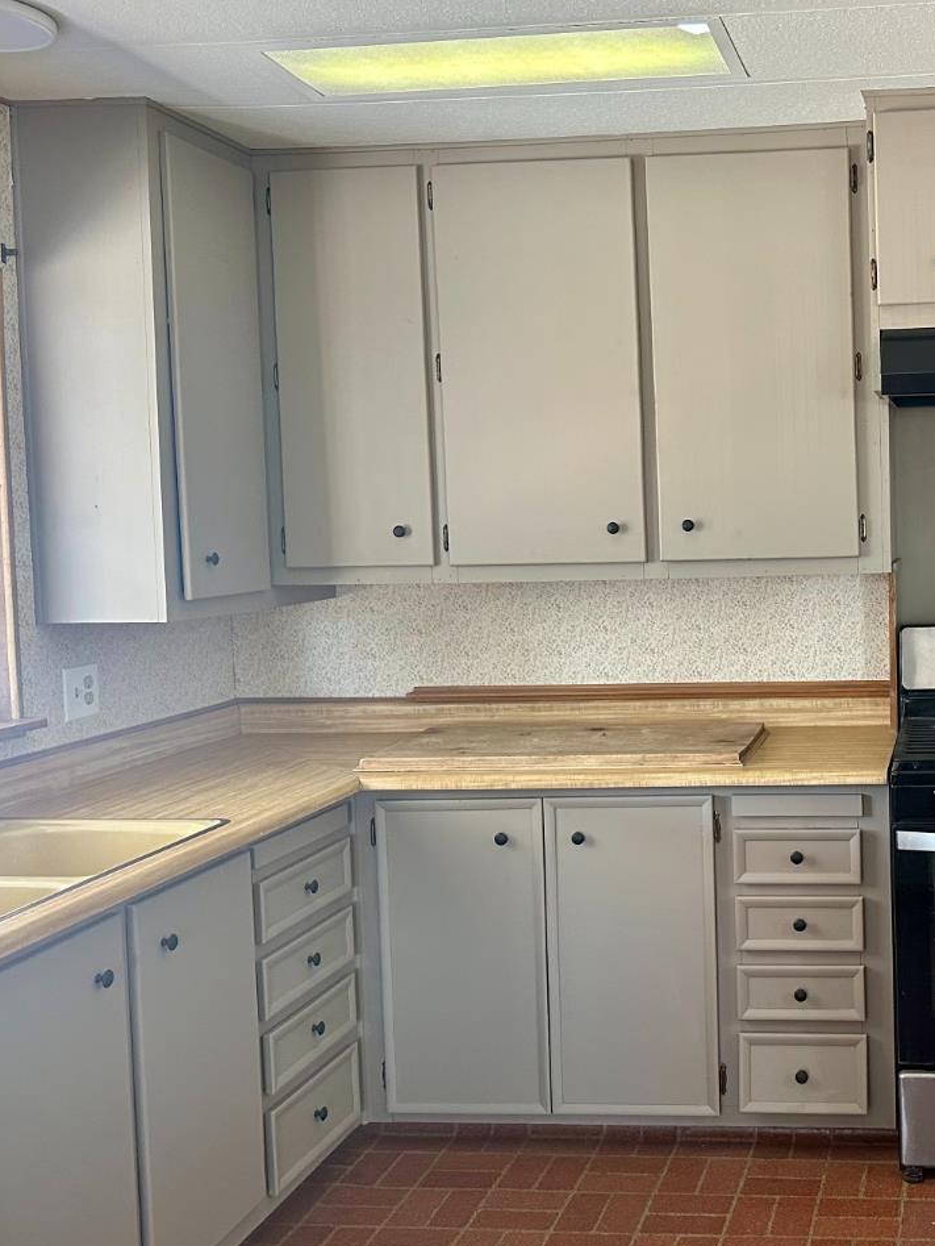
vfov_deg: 48.9
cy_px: 582
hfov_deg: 35.3
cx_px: 857
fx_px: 1368
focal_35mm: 38
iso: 320
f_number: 1.78
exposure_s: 1/60
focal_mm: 6.86
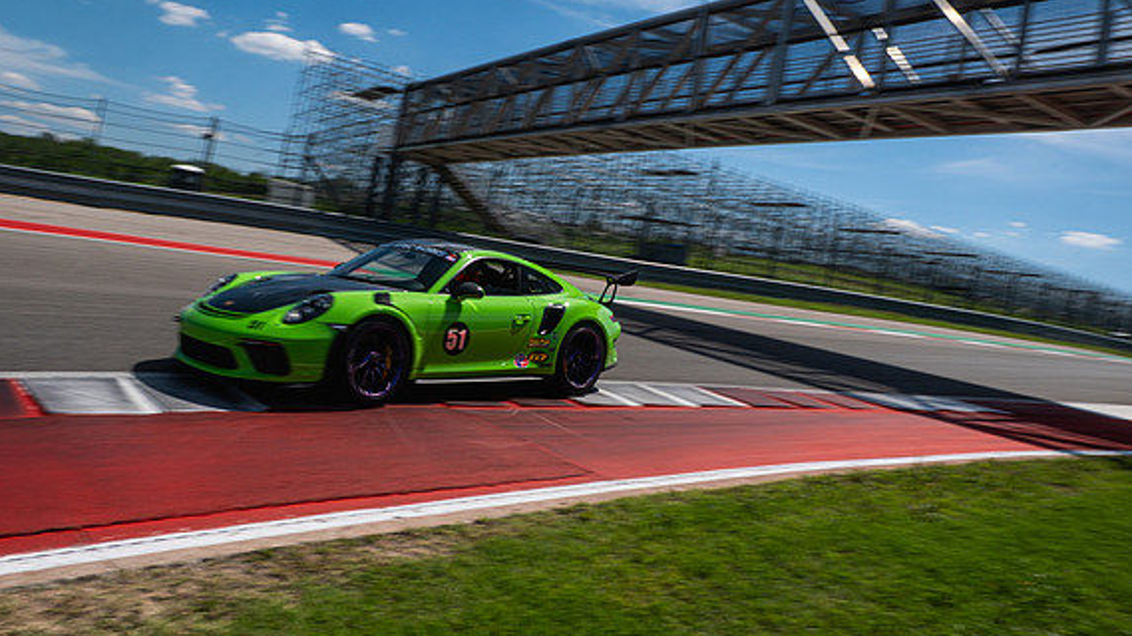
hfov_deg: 67.7
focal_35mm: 28
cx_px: 506
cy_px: 287
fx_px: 840
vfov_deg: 41.4
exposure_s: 1/320
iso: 160
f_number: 11
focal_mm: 16
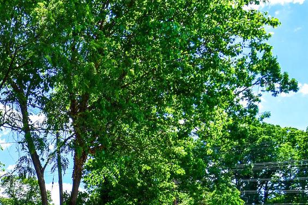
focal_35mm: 46
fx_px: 394
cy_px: 261
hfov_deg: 37.5
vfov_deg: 25.5
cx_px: -9
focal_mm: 12
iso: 125
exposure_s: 1/250
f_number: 8
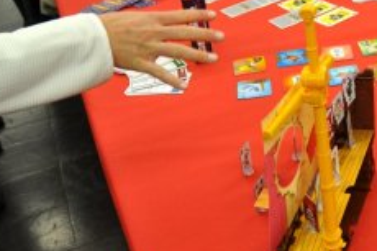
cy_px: 0
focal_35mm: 60
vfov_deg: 21.8
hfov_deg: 32.3
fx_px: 628
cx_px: 316
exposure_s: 1/50
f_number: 3.5
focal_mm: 18
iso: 800
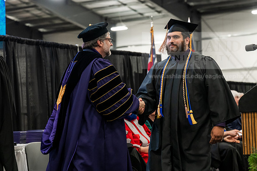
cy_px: 86
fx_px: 607
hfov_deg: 23.9
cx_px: 128
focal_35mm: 85
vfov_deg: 16.1
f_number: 4.5
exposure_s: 1/200
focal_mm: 85
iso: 4000
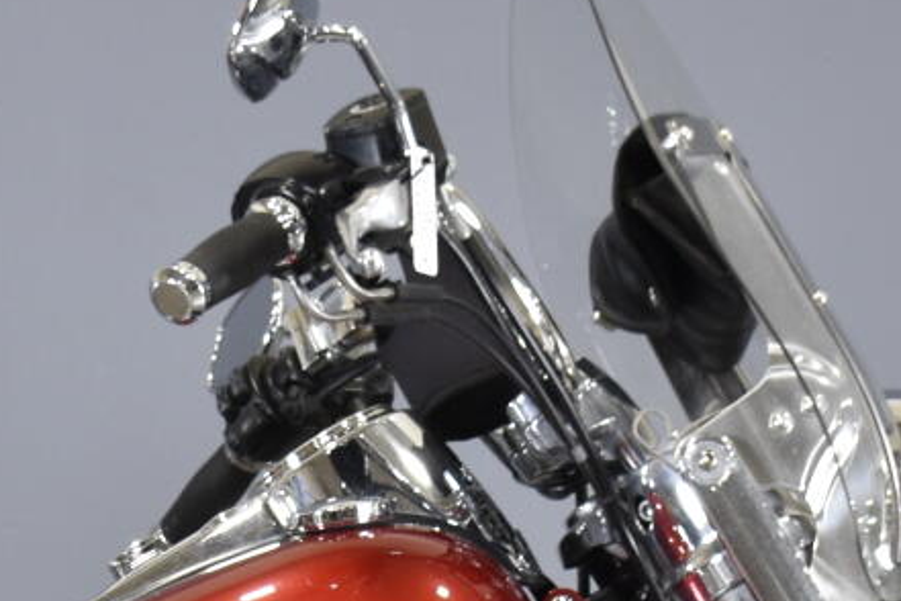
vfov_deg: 6.8
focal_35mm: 197
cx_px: -31
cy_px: 972
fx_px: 4937
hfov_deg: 10.3
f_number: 4.2
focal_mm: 29
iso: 400
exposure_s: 1/20
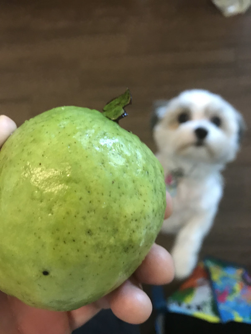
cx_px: 126
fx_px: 271
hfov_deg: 49.7
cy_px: 167
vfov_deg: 63.4
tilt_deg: -79.3
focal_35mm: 28
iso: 100
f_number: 1.8
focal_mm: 3.99
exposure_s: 1/12
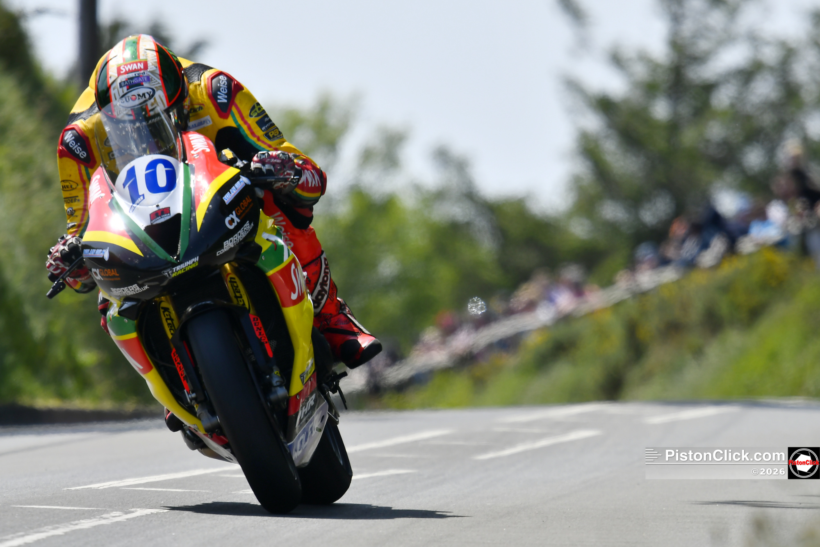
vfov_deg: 2.2
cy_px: 274
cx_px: 410
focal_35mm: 630
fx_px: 14348
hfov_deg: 3.3
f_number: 6.3
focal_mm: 420
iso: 180
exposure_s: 1/1250
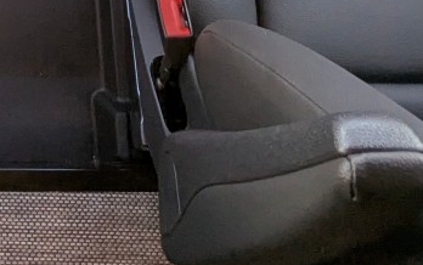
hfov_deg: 27.1
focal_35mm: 68
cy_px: -311
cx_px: -66
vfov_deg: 14.7
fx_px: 784
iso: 74
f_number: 2.2
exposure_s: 1/126
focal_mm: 2.35
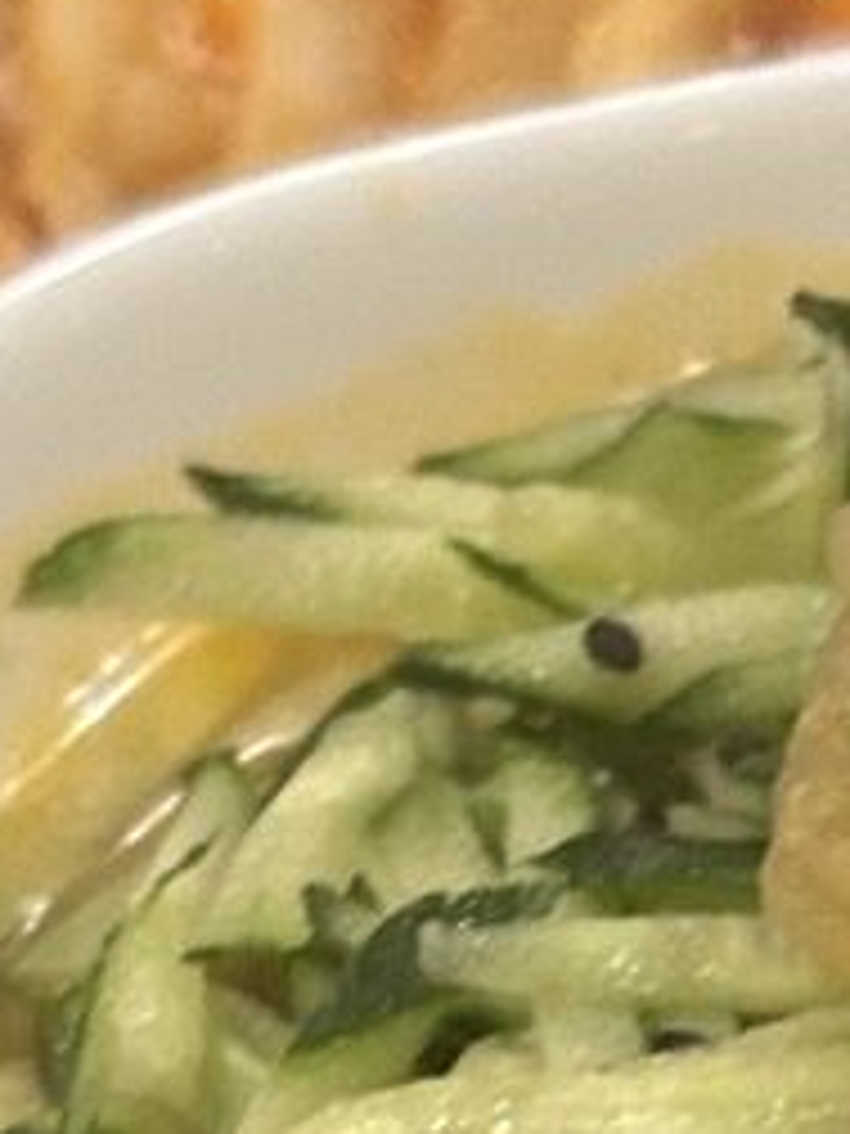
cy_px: 1948
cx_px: 459
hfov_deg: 9.0
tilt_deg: -50.4
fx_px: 5402
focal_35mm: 165
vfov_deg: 11.3
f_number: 1.5
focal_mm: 5.7
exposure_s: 1/50
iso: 250
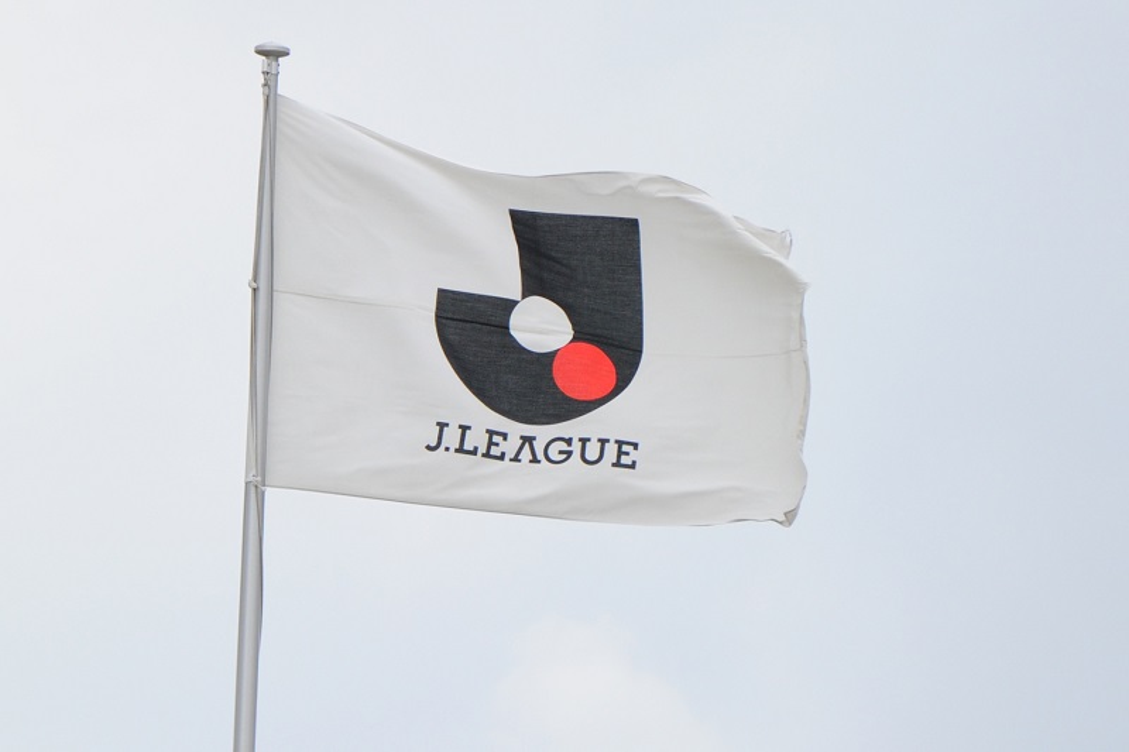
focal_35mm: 300
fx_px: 9406
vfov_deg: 4.6
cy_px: 376
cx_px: 564
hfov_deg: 6.9
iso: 1250
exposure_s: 1/2500
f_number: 5.6
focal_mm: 300
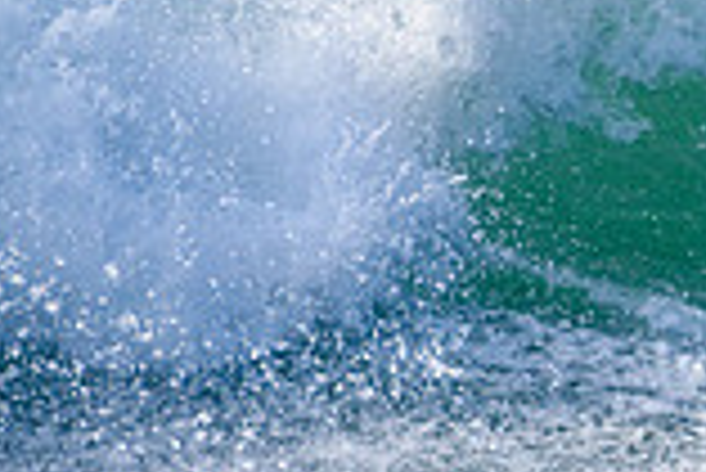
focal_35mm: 2768
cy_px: 11
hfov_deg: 0.7
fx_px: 54333
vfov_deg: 0.5
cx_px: 1295
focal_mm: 500
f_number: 5.6
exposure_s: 1/2000
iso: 450
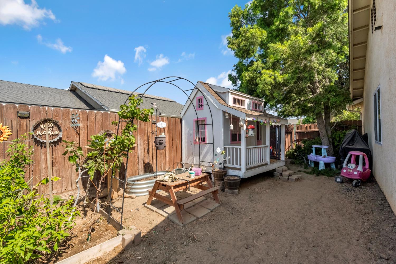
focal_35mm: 16
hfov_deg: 96.7
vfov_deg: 73.7
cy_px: 132
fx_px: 176
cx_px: 198
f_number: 7.1
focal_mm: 16
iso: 640
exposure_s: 1/1000
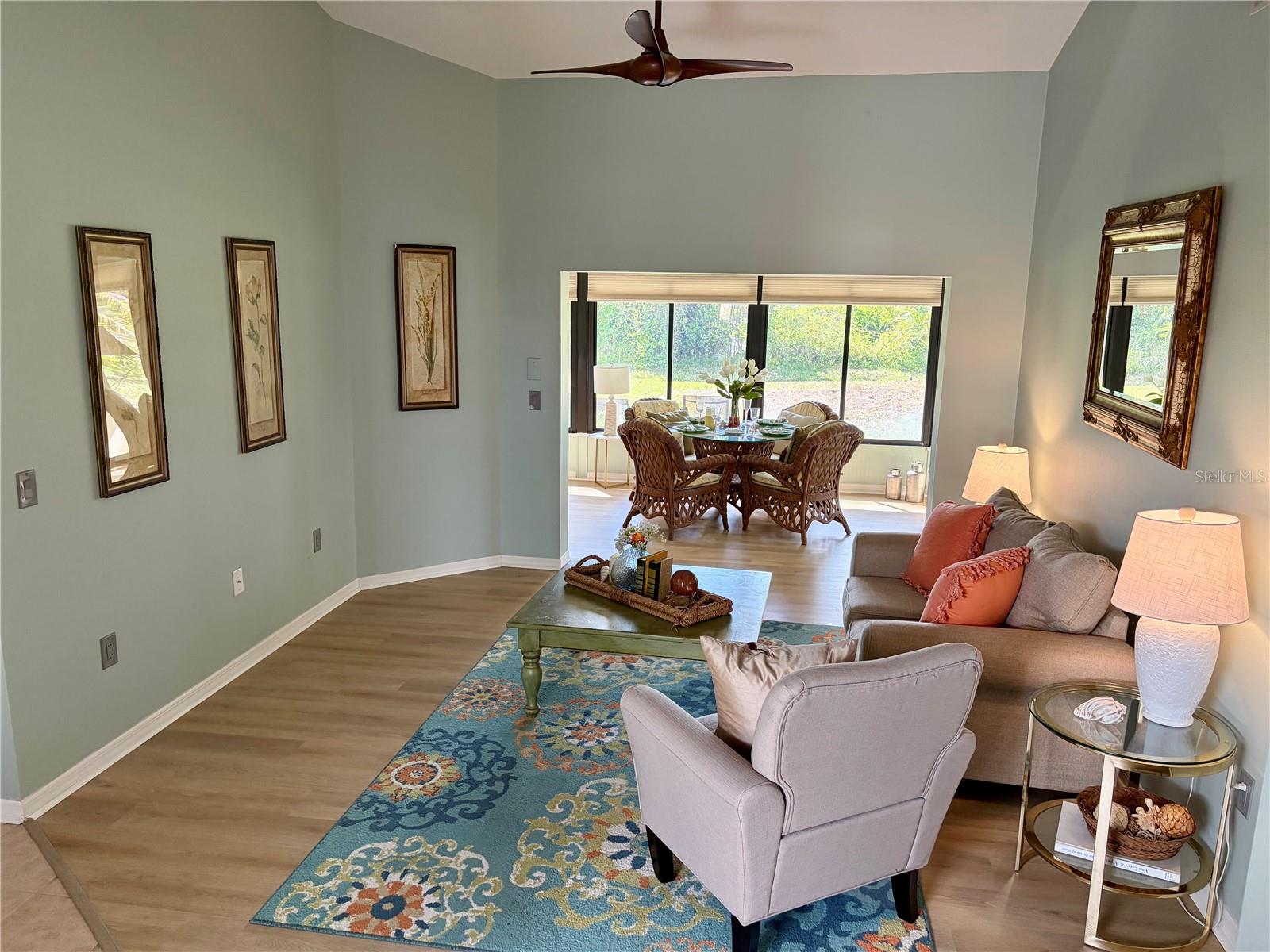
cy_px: 476
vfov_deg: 53.1
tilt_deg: -10.1
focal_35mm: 26
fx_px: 954
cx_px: 635
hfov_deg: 67.3
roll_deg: -1.5
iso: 125
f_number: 1.6
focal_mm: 5.96
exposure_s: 1/120
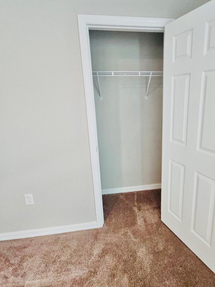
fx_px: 141
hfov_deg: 73.2
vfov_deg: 90.8
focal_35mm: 17
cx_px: 137
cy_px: 129
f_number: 2.2
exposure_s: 1/60.2
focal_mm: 2.2
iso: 178
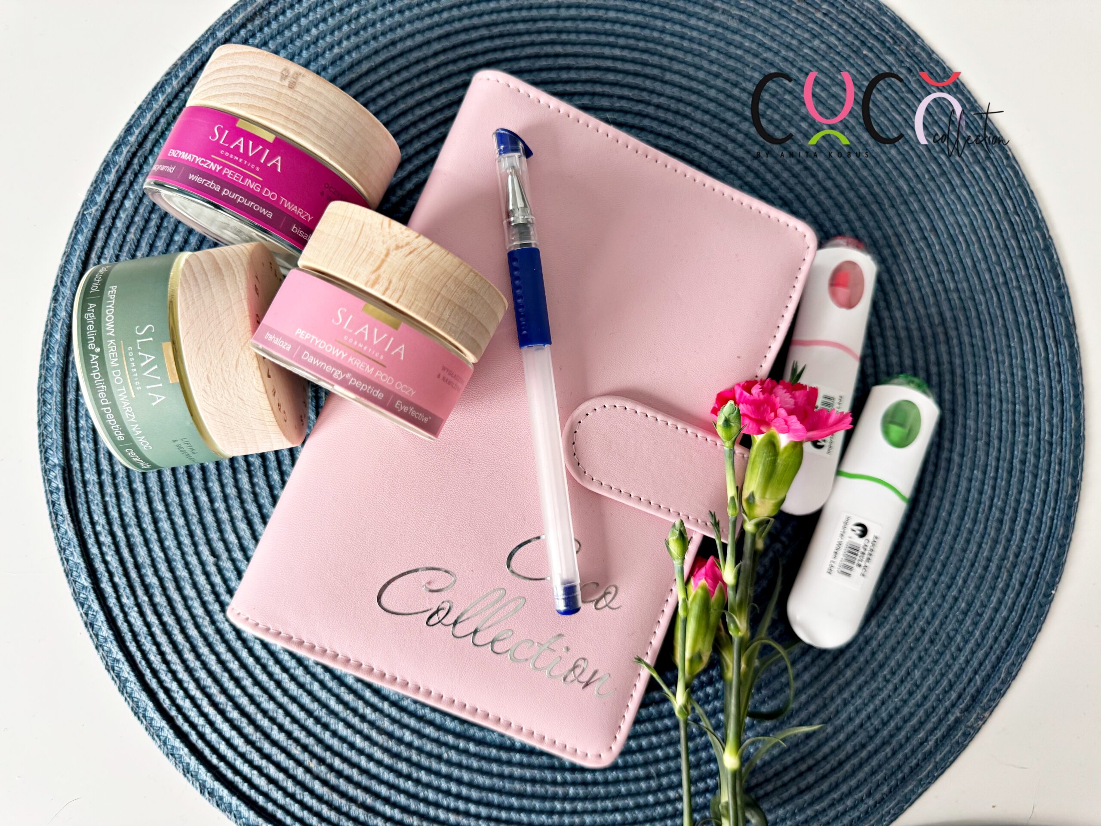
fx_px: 763
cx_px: 550
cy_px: 413
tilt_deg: -83.5
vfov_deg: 56.8
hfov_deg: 71.6
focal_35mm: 24
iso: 200
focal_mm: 6.76
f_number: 1.78
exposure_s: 1/70
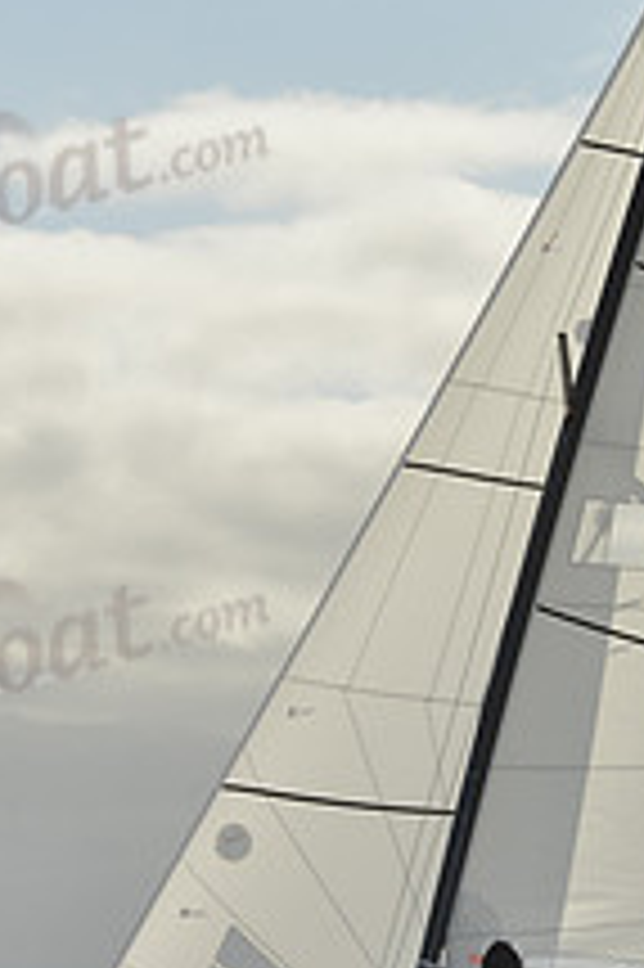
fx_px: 5079
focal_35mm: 189
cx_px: 502
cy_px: 378
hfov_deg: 7.2
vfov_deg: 10.9
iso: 400
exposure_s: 1/1600
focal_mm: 70
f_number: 11
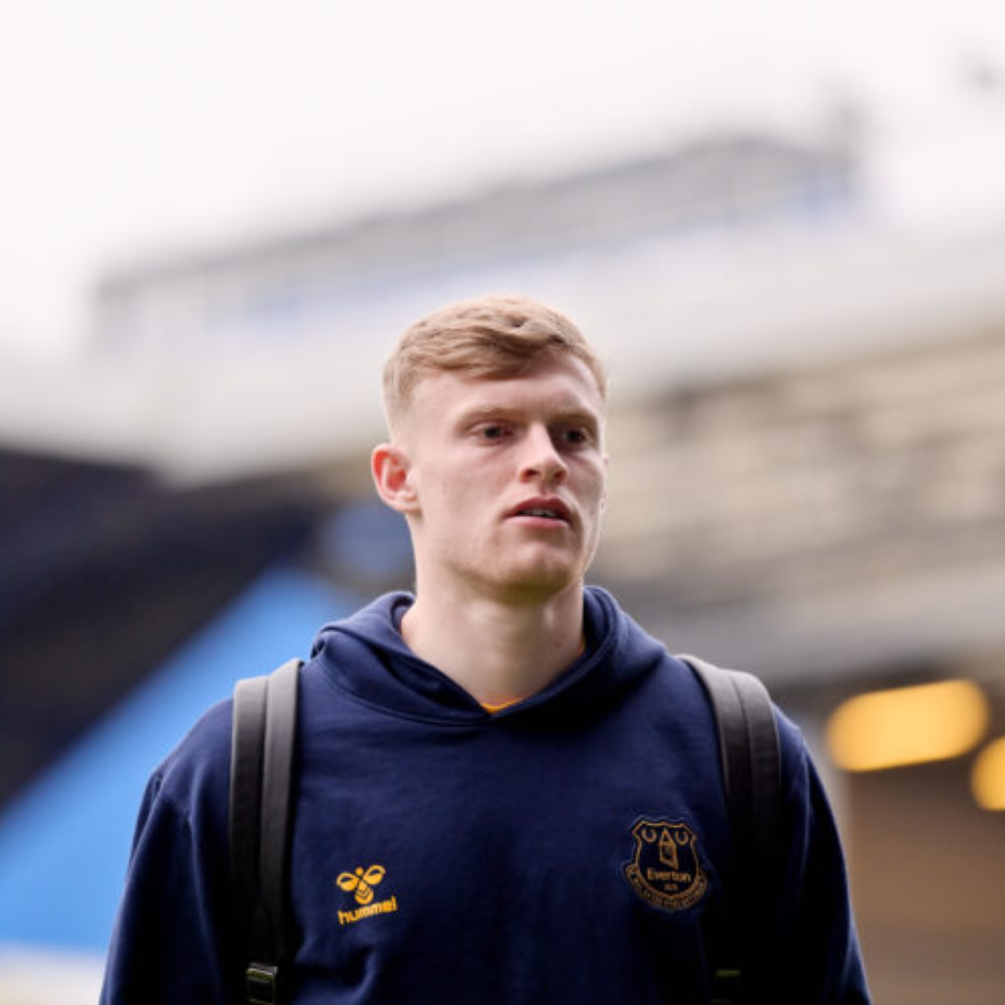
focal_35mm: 256
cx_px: 545
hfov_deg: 6.8
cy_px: 502
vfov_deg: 6.8
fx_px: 8409
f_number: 2.8
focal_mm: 200
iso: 800
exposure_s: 1/640
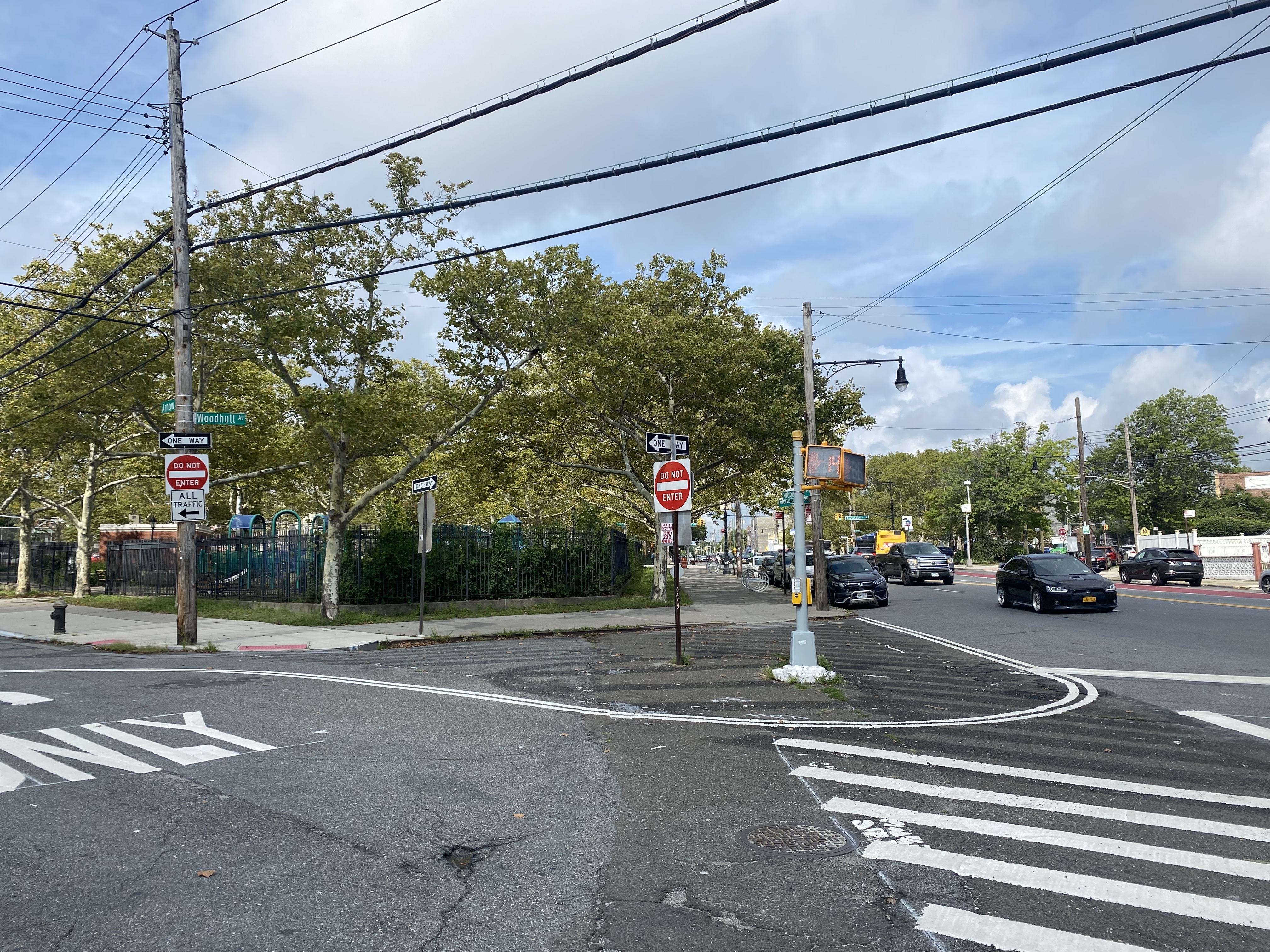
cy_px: 476
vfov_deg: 53.1
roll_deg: +0.5
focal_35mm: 26
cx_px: 635
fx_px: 954
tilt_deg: +5.9
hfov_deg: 67.3
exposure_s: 1/3125
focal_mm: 4.25
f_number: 1.8
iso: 32
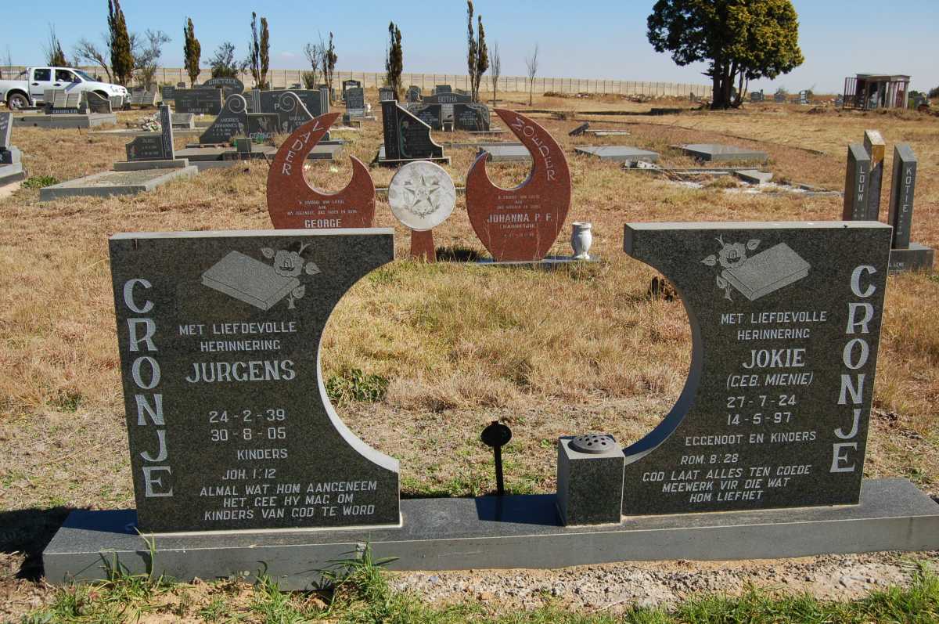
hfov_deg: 55.2
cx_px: 470
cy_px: 312
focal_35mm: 34
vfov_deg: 38.3
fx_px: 899
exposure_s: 1/400
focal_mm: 23
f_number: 6.3
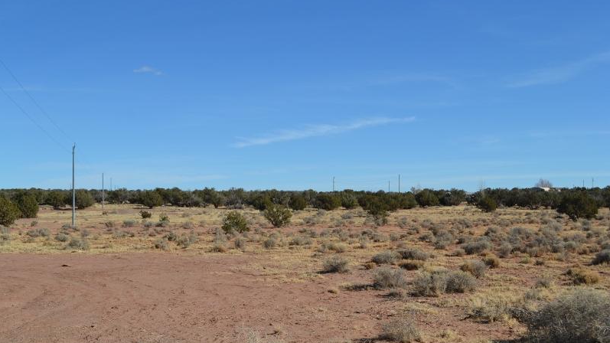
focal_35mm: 41
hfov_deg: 49.4
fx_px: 663
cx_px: 305
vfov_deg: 28.9
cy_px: 199
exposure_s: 1/320
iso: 100
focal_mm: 26
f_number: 9
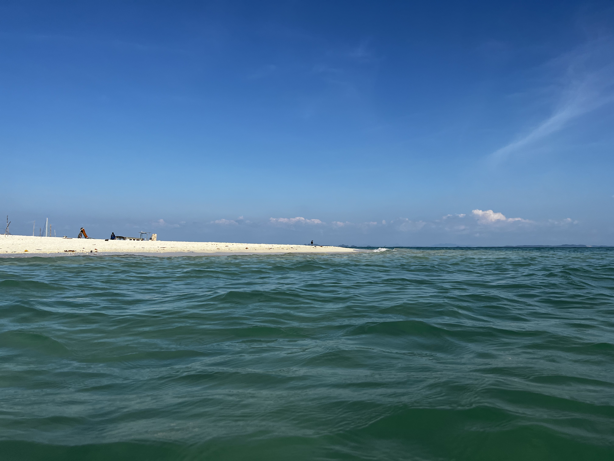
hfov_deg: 67.3
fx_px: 461
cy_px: 230
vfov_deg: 53.1
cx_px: 307
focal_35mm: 26
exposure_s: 1/6579
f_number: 1.5
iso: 50
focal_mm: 5.7
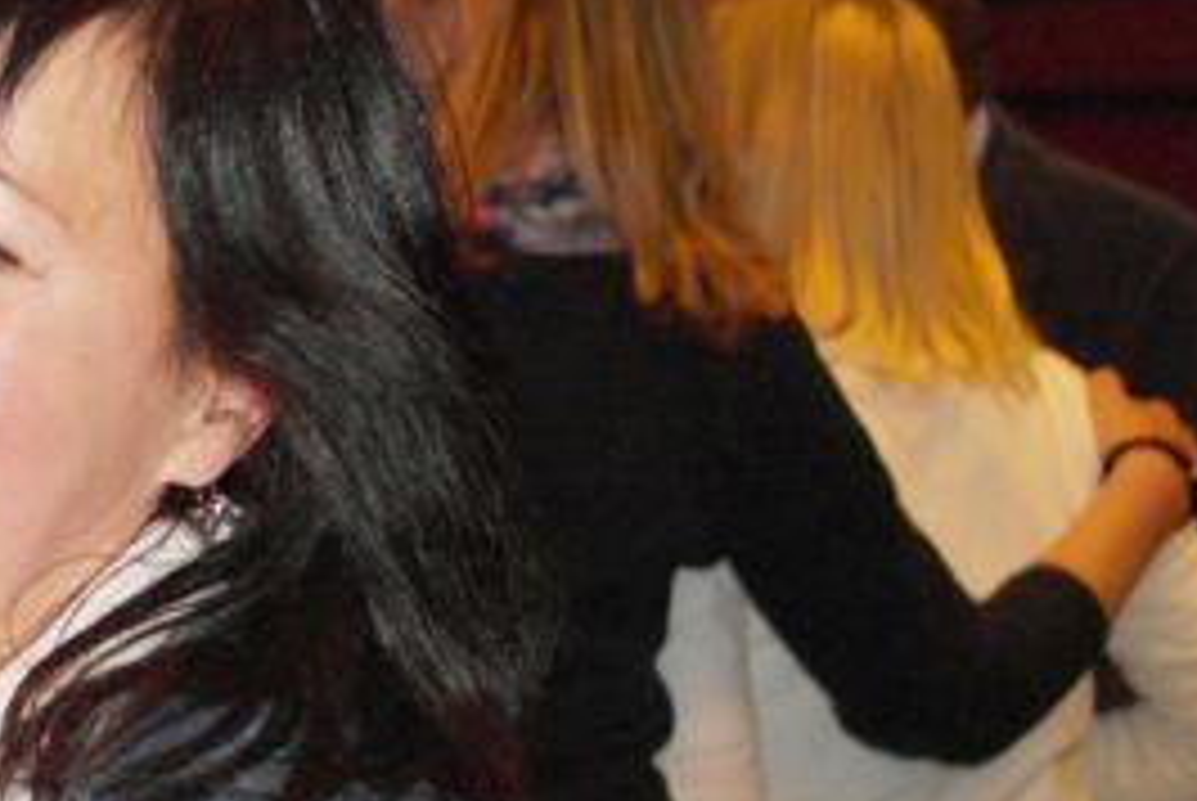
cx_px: -207
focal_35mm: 113
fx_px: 3761
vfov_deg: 12.1
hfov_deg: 17.3
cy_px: 569
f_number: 4
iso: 1600
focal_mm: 28
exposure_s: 1/50
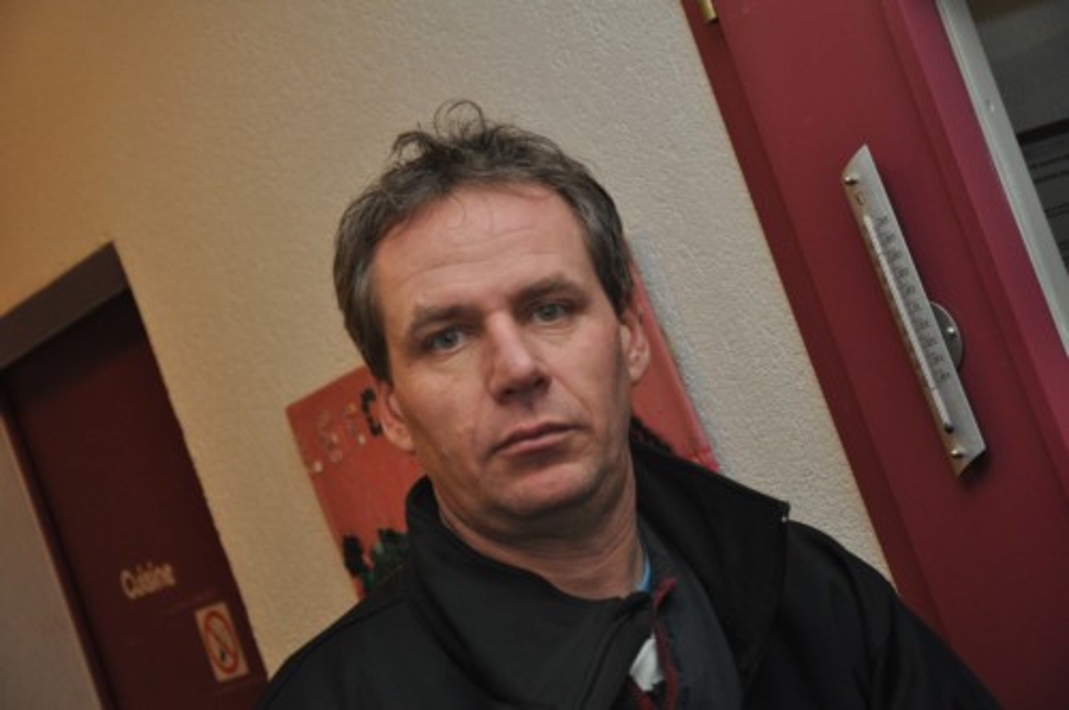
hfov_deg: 23.4
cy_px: 355
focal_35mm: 87
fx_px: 2580
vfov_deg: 15.7
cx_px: 534
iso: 800
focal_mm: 58
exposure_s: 1/60
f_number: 5
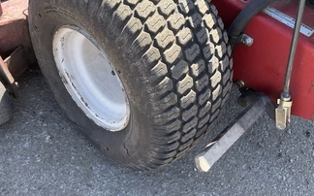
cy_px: 75
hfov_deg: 51.5
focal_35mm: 38
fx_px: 325
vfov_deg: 33.4
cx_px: 140
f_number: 1.8
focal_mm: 3
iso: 25
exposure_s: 1/303
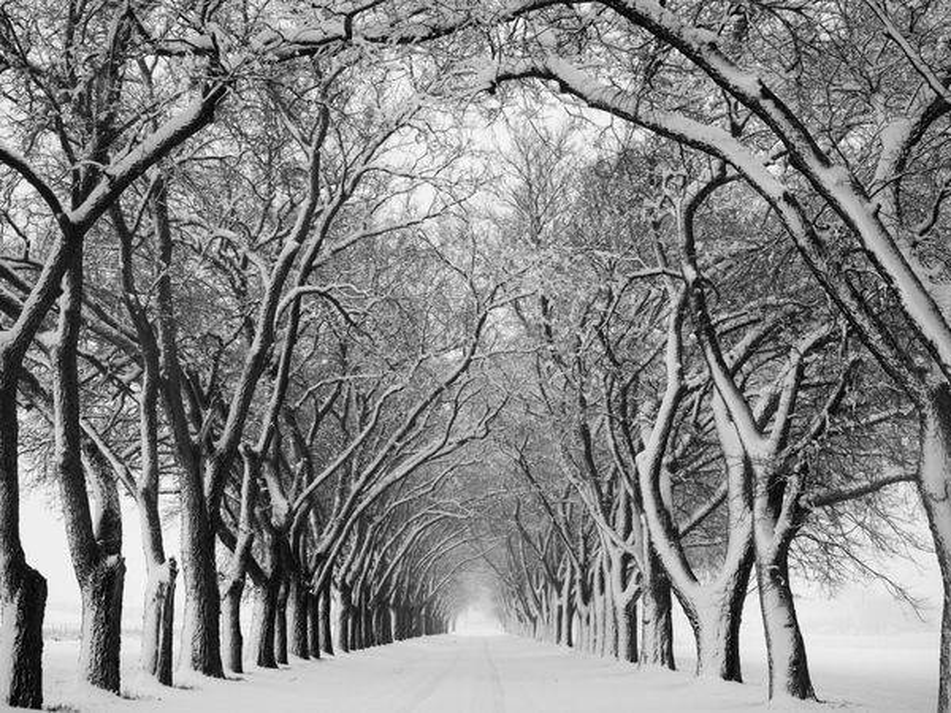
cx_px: 467
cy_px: 363
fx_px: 1537
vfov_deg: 26.1
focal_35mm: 56
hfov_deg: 34.4
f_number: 4
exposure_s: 1/30
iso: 800
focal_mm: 27
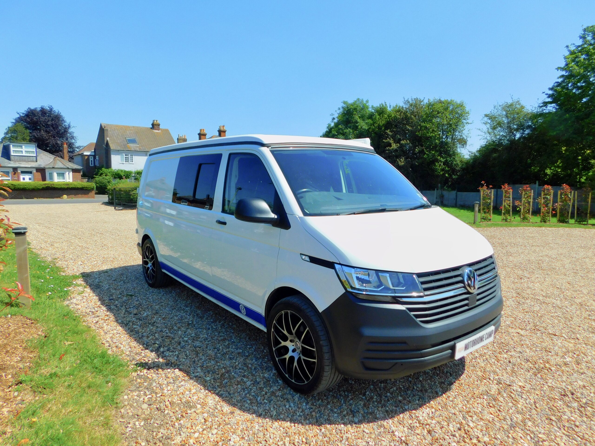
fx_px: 395
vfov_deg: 58.9
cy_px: 223
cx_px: 298
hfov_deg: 73.9
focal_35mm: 23
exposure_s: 1/400
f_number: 6
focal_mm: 4
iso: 125
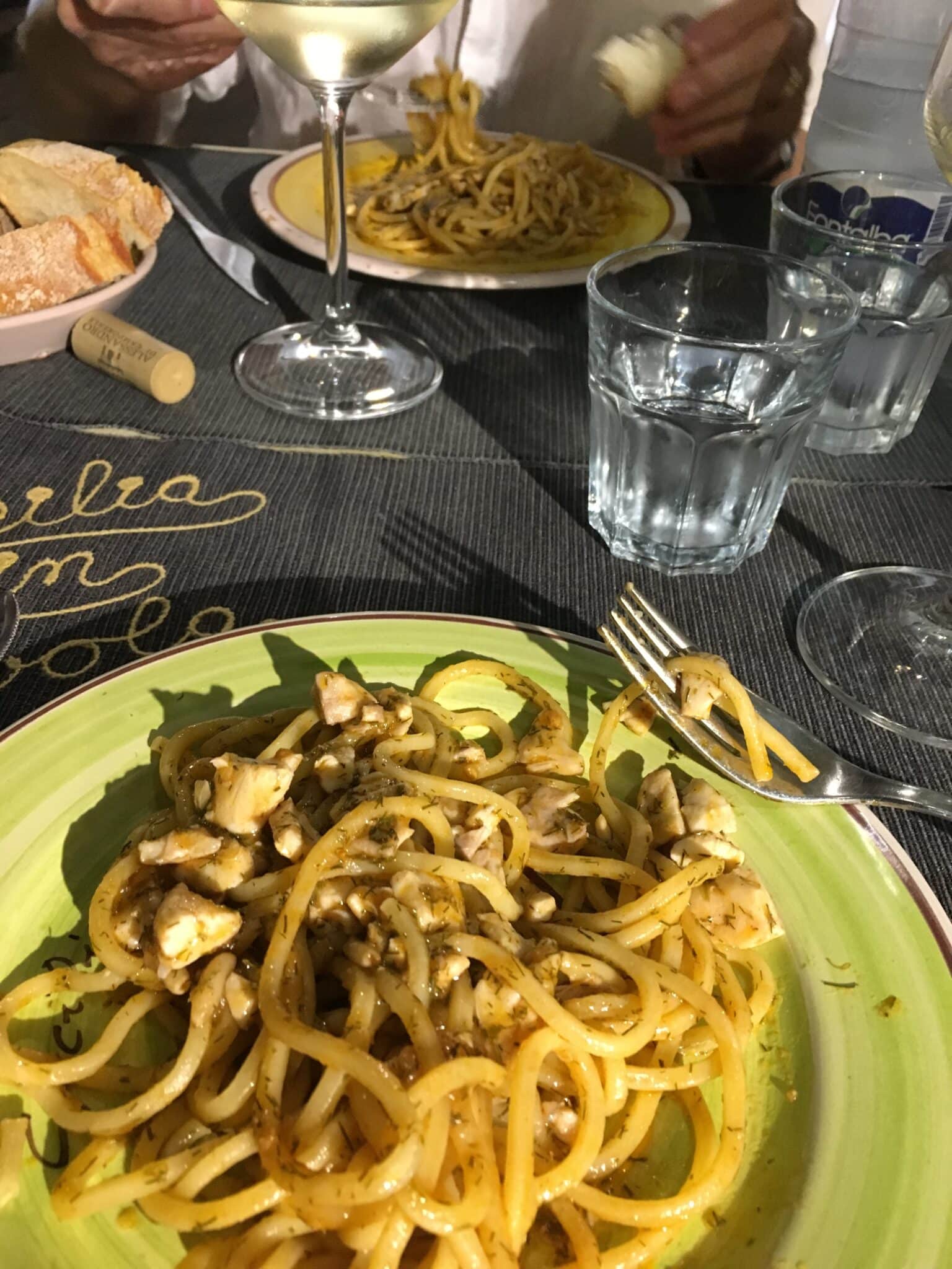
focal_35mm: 29
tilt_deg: -37.8
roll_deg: -3.4
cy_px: 634
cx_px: 476
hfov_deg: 48.2
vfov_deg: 61.7
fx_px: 1063
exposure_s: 1/17
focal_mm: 4.15
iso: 200
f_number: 2.2
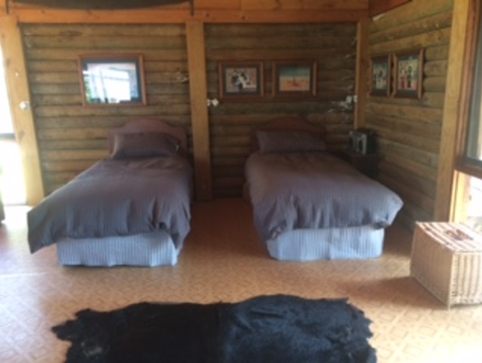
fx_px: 404
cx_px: 241
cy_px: 182
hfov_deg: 61.6
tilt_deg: -12.4
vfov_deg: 48.3
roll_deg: +0.3
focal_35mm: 29
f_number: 2.2
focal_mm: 4.15
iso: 125
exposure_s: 1/33
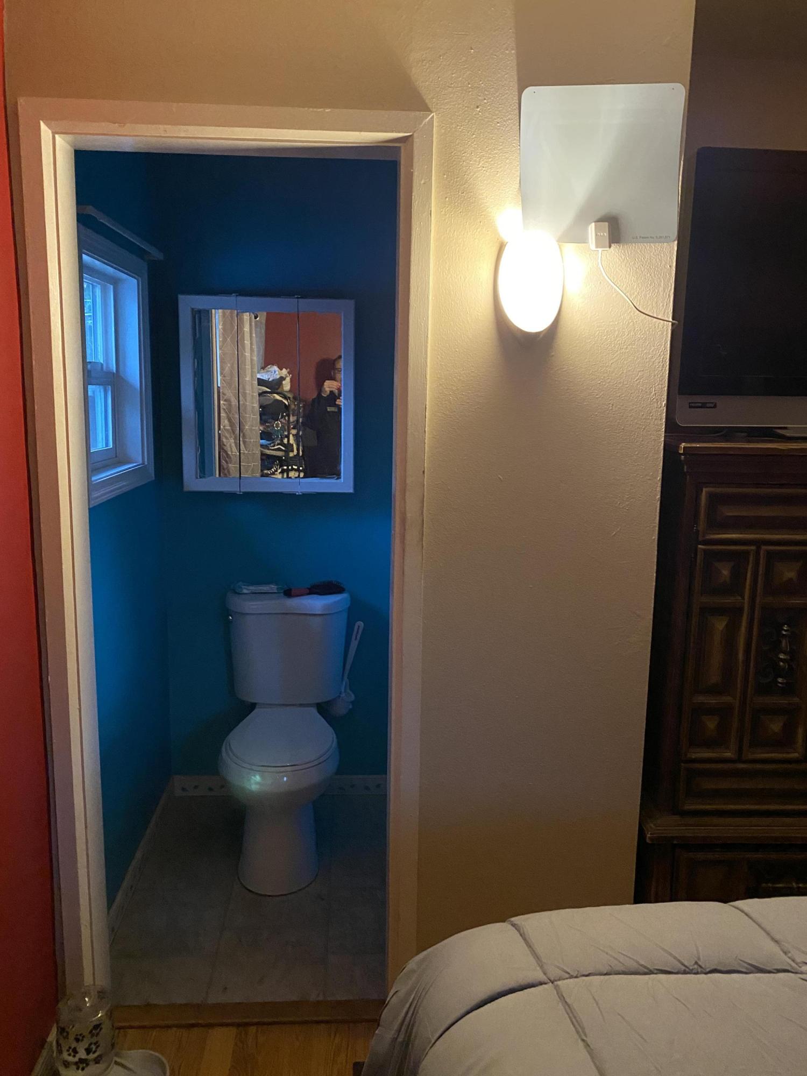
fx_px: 808
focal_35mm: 26
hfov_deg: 53.1
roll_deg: -0.8
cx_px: 404
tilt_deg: -8.3
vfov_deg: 67.3
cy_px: 538
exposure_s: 1/30
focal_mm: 4.25
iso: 800
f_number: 1.8
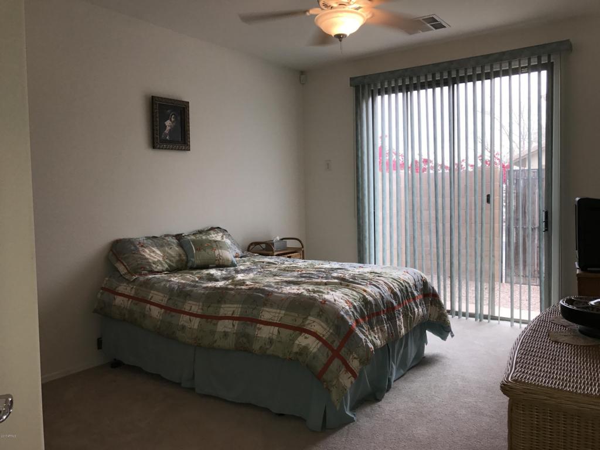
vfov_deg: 49.7
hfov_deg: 63.4
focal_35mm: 28
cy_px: 225
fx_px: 485
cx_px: 300
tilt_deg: -2.4
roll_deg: +0.9
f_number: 1.8
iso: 20
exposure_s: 1/61
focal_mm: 3.99
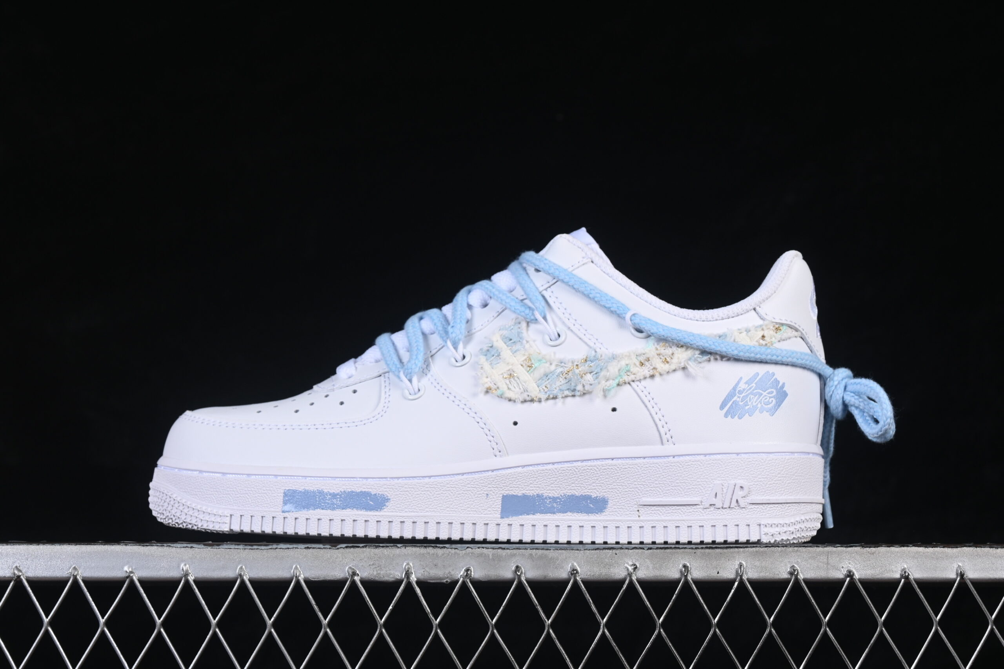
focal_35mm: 75
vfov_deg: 18.2
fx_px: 2092
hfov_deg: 27.0
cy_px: 334
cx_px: 502
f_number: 8
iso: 160
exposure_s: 1/100
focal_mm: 50
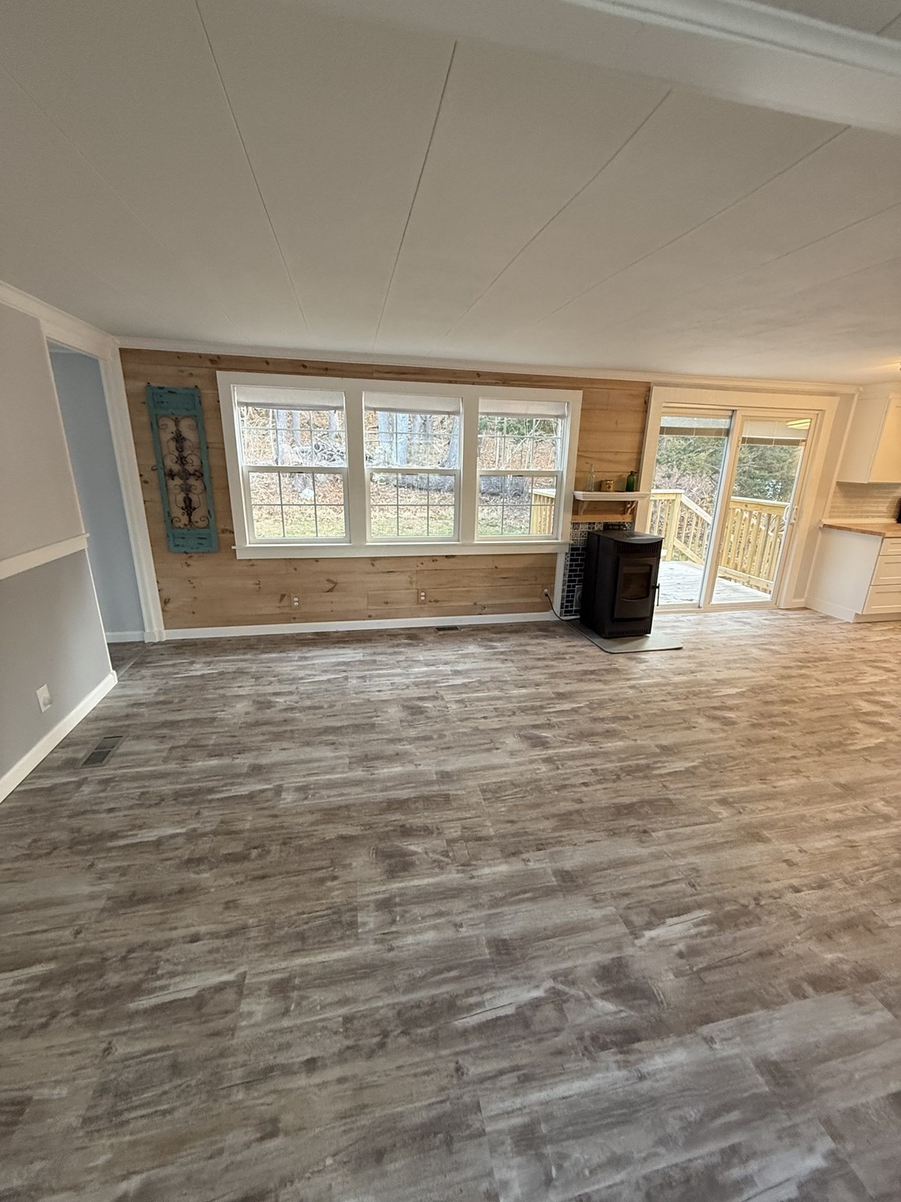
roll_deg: -1.4
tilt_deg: -16.7
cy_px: 601
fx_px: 486
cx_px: 450
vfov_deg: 102.1
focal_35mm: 14
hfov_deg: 85.7
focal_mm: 2.22
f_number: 2.2
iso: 320
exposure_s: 1/120
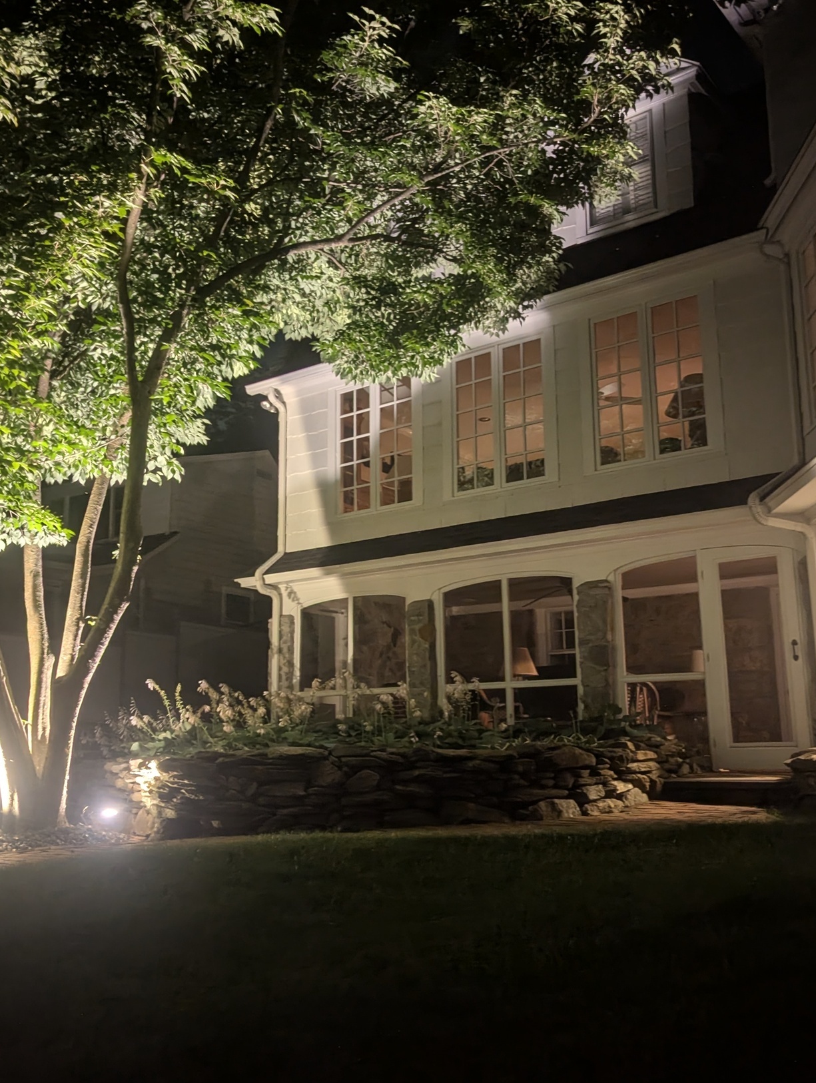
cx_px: 333
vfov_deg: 53.9
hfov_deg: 41.7
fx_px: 1066
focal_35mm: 34
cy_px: 543
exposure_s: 1/18.5
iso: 1581
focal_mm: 6.81
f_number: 1.85
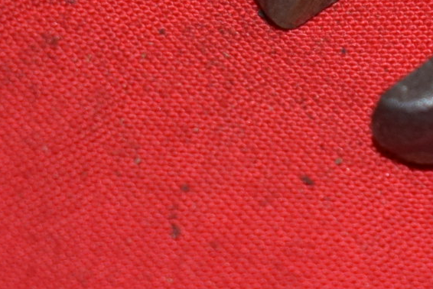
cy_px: -358
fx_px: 4392
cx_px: 877
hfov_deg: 5.5
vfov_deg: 3.7
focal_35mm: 365
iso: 400
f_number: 5.6
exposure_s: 1/100
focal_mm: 46
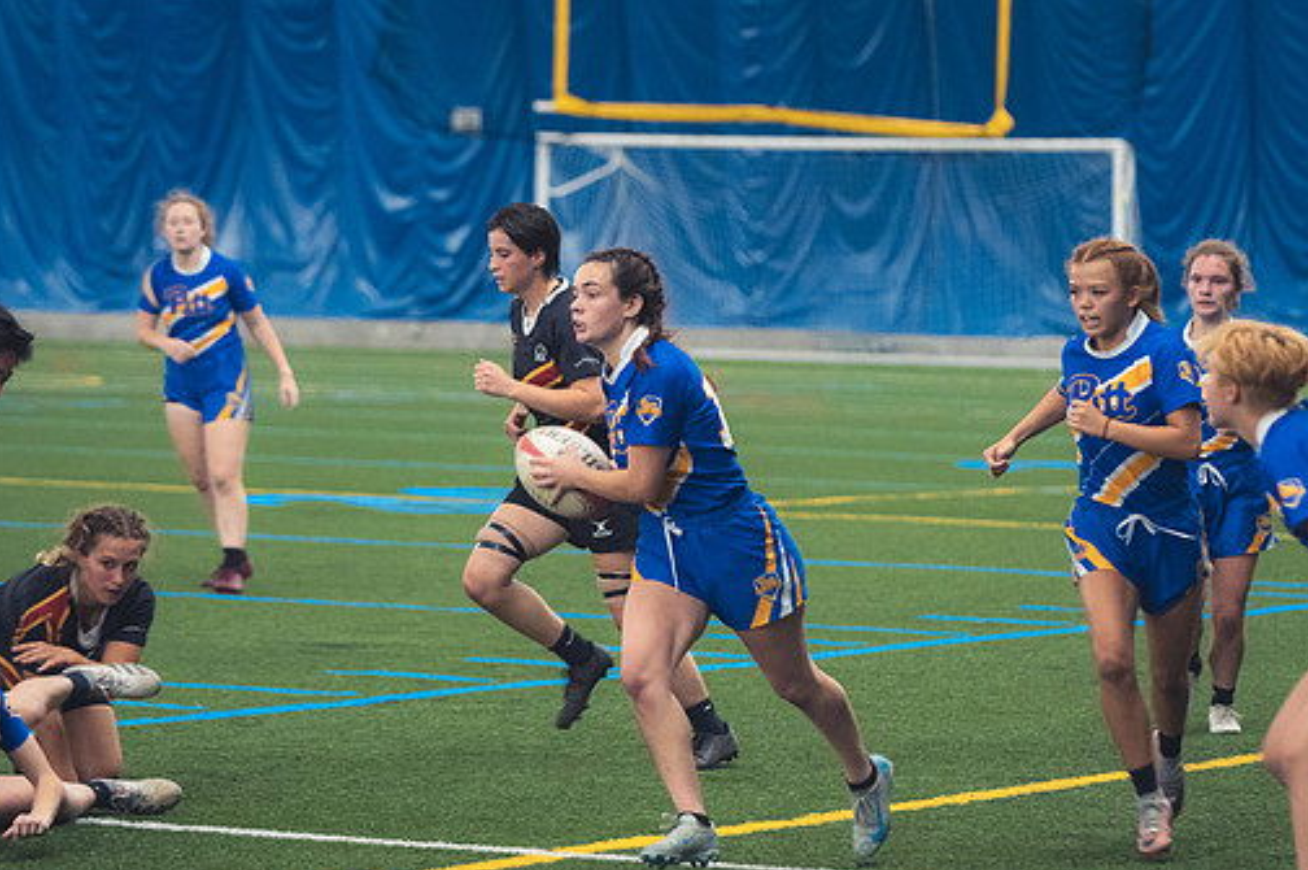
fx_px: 6896
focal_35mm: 190
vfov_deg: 7.2
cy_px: 475
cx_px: 651
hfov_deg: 10.8
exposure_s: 1/320
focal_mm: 110
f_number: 2.8
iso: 3600
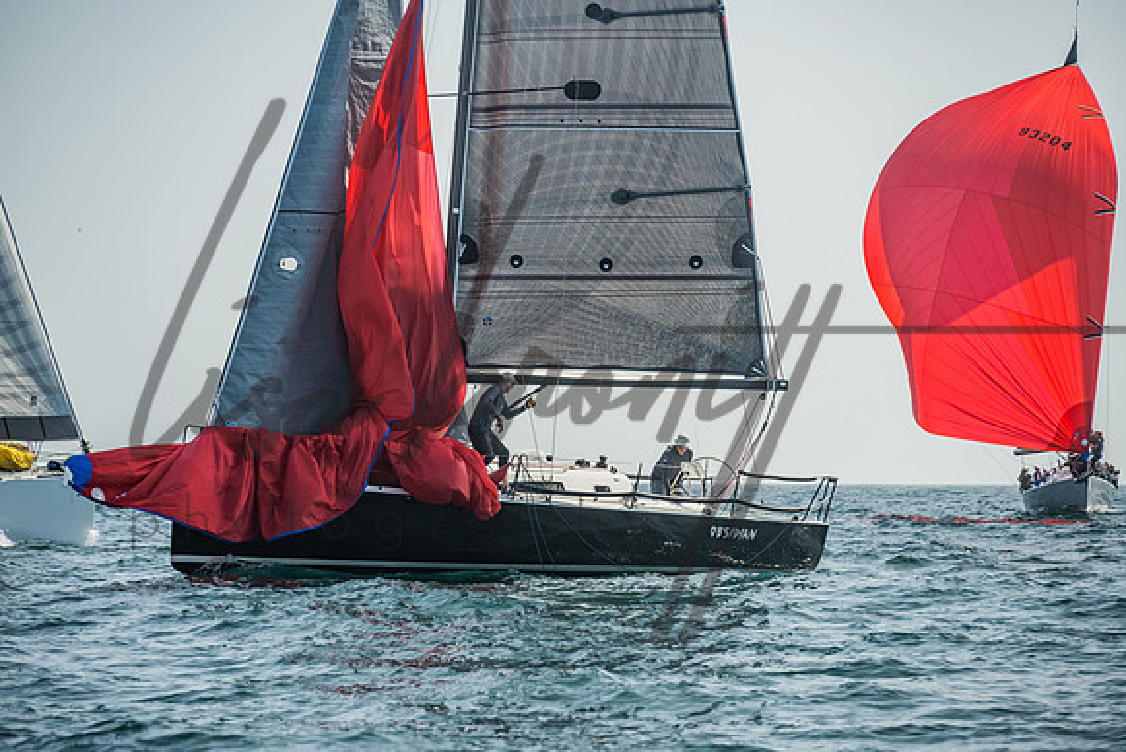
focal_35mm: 207
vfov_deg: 6.6
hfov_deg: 9.9
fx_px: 6484
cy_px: 376
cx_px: 552
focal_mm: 200
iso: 320
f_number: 6.3
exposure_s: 1/800
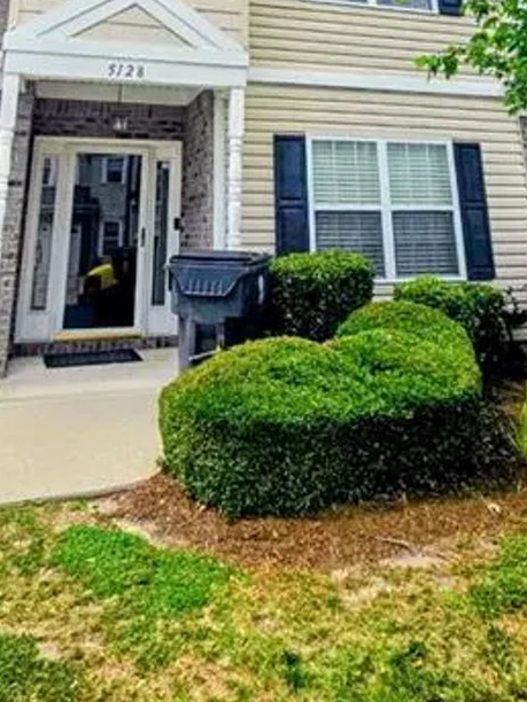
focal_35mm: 29
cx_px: 246
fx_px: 589
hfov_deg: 48.2
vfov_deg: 51.1
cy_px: 18
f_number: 2.2
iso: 50
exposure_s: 1/1894
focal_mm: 2.2
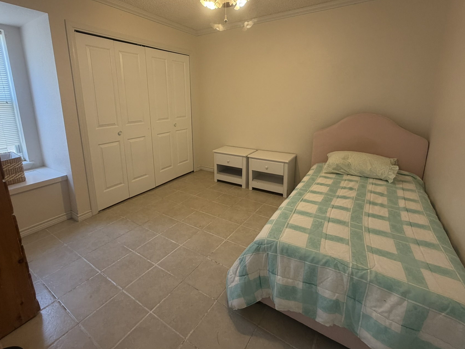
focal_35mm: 17
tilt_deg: -11.9
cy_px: 145
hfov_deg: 90.9
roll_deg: +0.4
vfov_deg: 74.2
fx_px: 228
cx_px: 218
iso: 200
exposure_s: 1/60
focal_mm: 2.22
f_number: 2.2
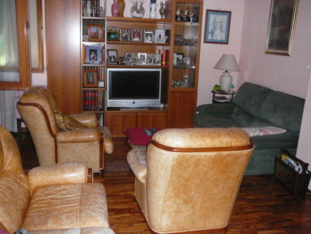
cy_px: 117
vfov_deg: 40.7
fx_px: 315
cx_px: 156
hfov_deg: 52.6
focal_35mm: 35
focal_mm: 5.2
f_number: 2.8
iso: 400
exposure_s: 1/30
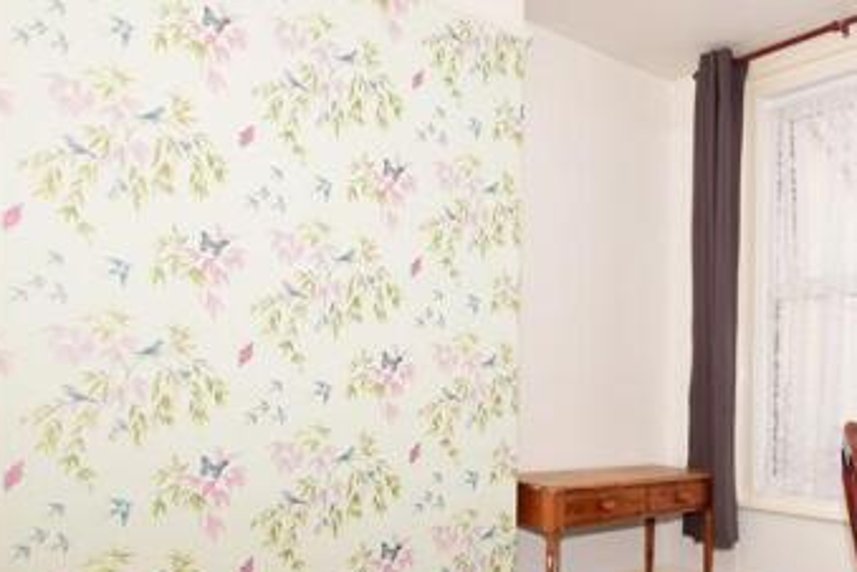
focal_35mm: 29
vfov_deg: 44.2
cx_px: 695
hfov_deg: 58.4
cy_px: 391
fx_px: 690
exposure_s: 1/80
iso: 200
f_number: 5
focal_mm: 10
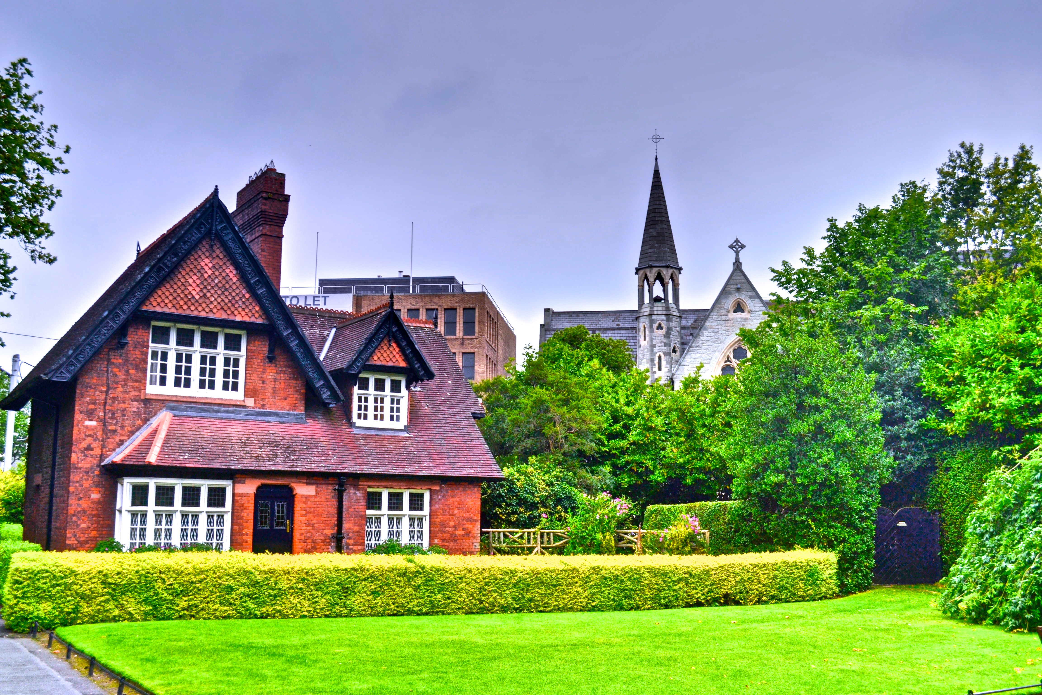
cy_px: 348
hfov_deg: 53.1
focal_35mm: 36
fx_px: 1042
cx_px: 521
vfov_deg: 36.9
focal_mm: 24
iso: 100
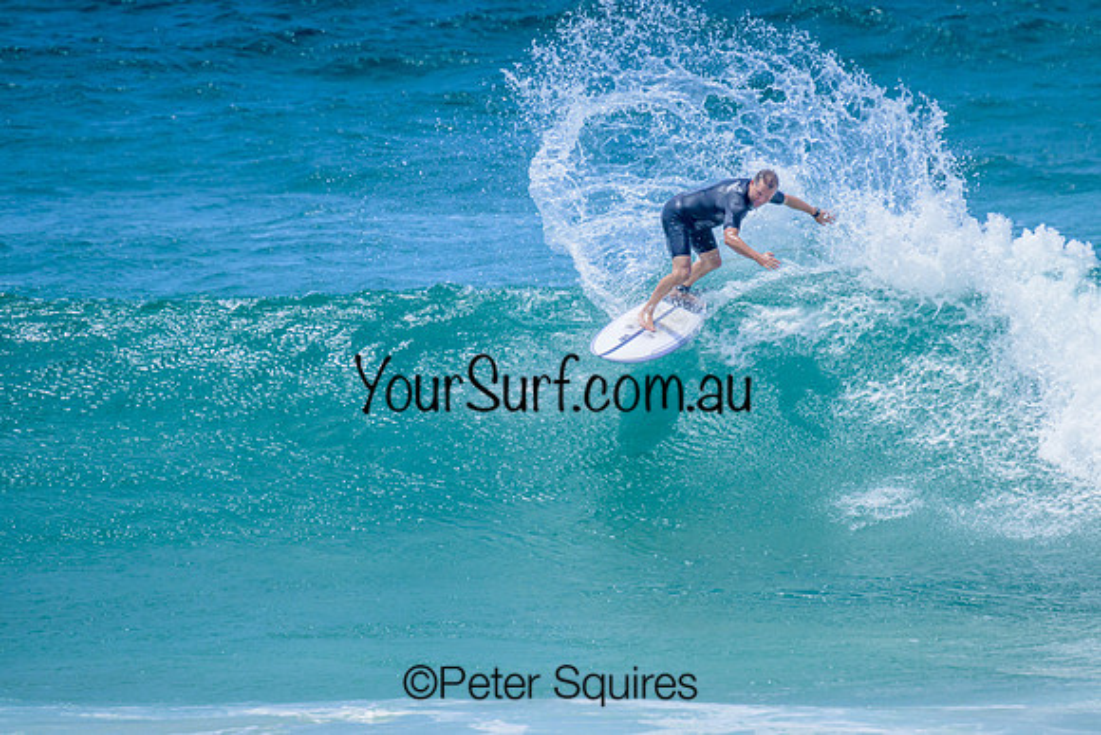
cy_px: 368
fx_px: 24471
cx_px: 550
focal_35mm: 800
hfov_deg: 2.6
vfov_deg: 1.7
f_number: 11
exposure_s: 1/2000
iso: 1000
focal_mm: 800
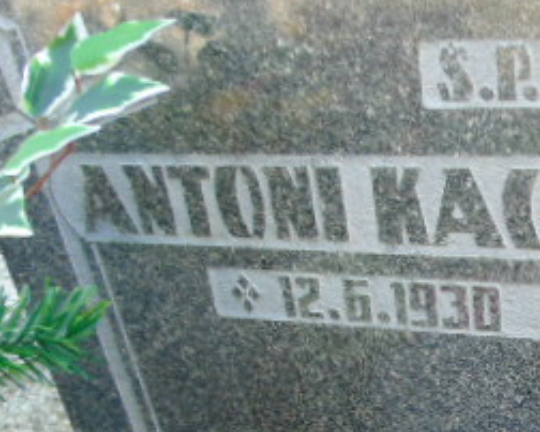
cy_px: 434
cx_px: 570
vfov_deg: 23.6
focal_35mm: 62
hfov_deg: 28.2
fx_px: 992
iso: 80
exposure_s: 1/80
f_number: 3
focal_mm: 4.5
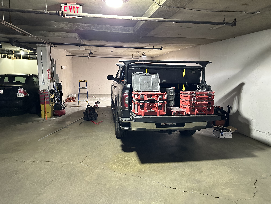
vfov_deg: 56.8
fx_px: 188
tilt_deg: -9.5
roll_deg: -0.6
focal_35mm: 24
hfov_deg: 71.6
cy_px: 102
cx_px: 136
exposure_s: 1/60
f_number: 1.78
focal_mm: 6.86
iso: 800
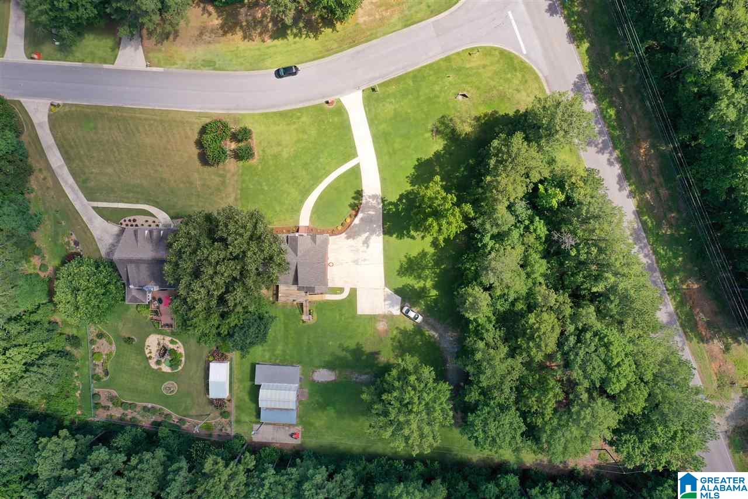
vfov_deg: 46.4
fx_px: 582
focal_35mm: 28
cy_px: 250
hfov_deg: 65.5
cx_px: 374
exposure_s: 1/320
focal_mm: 10.26
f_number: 5.6
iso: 100
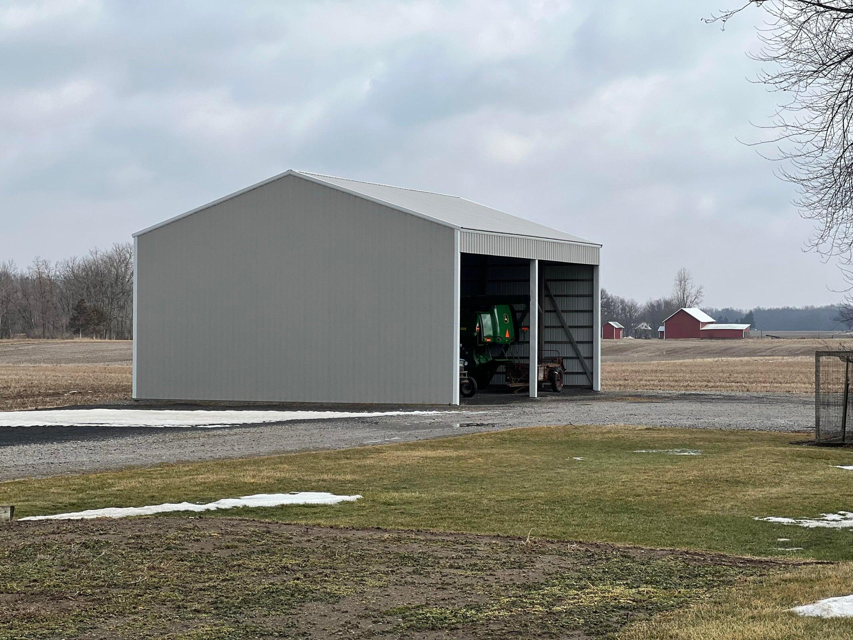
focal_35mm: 77
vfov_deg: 19.1
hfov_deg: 25.3
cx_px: 426
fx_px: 1898
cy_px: 320
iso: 32
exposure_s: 1/840
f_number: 2.8
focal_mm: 9
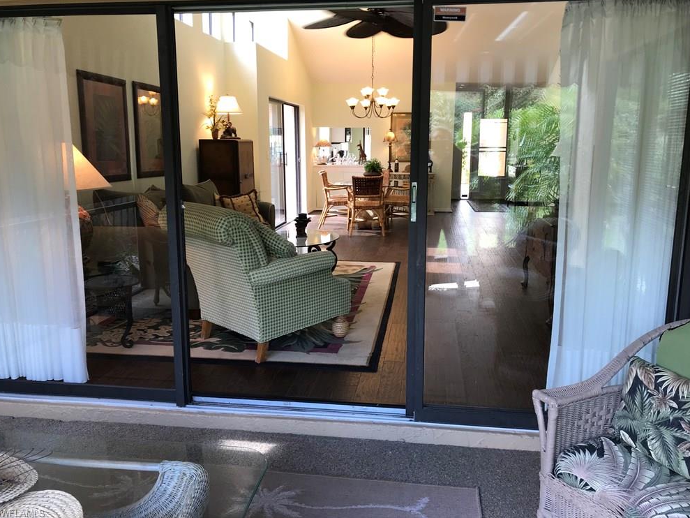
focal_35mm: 29
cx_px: 350
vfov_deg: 48.2
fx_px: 578
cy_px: 251
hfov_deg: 61.7
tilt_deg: -8.9
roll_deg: +0.5
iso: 25
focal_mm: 3.99
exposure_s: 1/40
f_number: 1.8
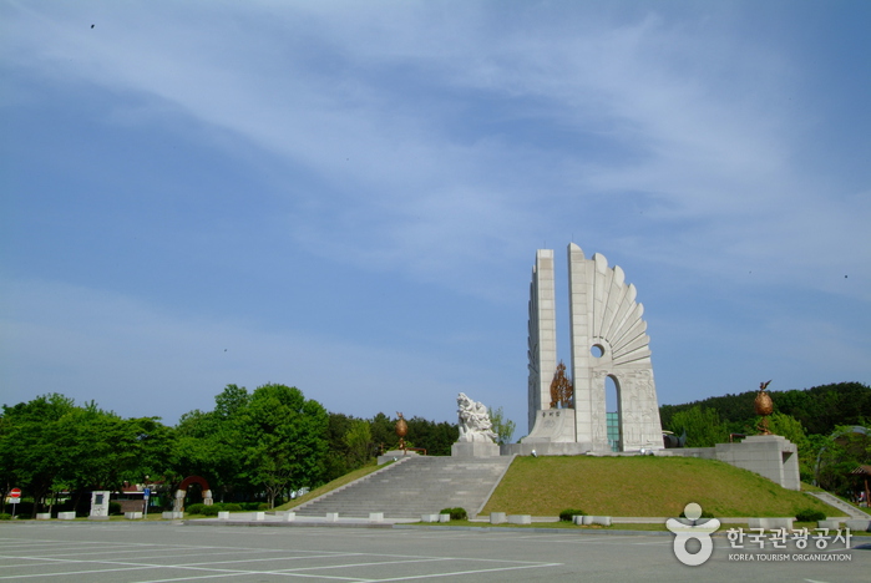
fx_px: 872
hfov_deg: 53.1
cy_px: 292
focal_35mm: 36
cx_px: 436
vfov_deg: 37.0
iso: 200
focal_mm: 24
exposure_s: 1/90
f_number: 22
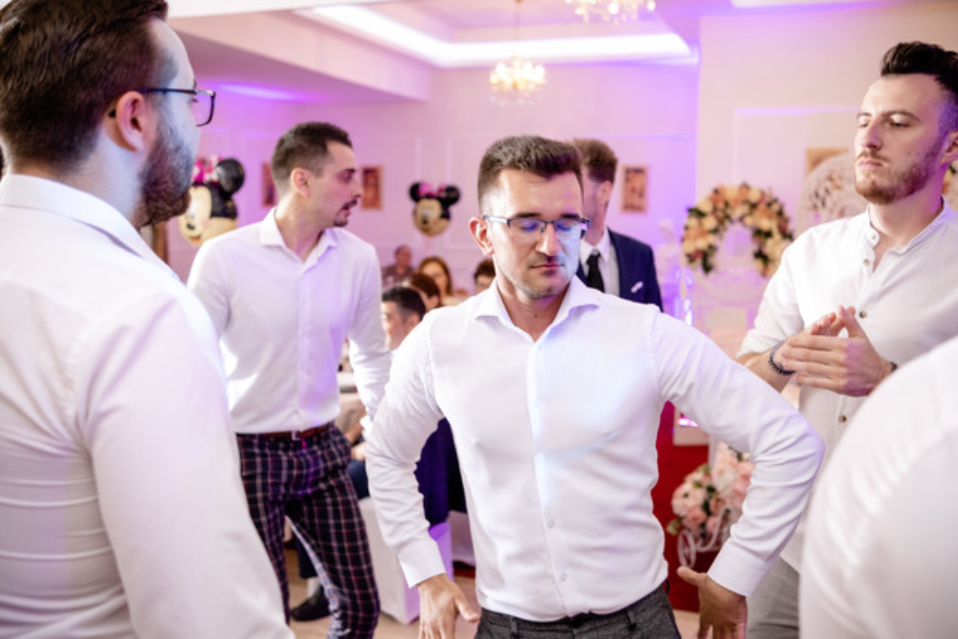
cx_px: 479
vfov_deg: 37.9
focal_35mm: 35
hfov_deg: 54.4
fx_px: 932
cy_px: 320
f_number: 2
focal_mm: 23
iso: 1000
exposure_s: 1/200
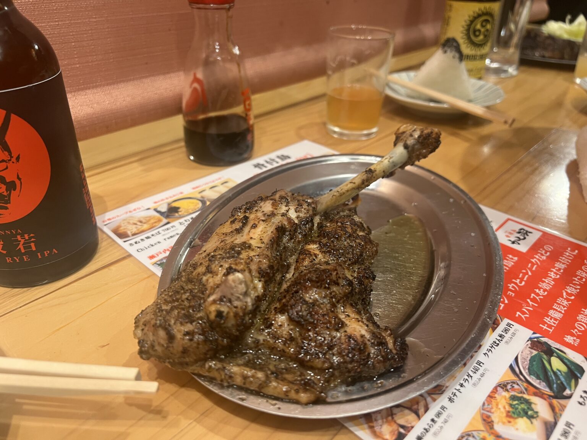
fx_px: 441
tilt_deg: -31.5
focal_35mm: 26
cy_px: 220
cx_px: 294
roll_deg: -1.1
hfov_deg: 67.3
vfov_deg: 53.1
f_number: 1.5
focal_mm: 5.7
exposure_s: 1/60
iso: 100
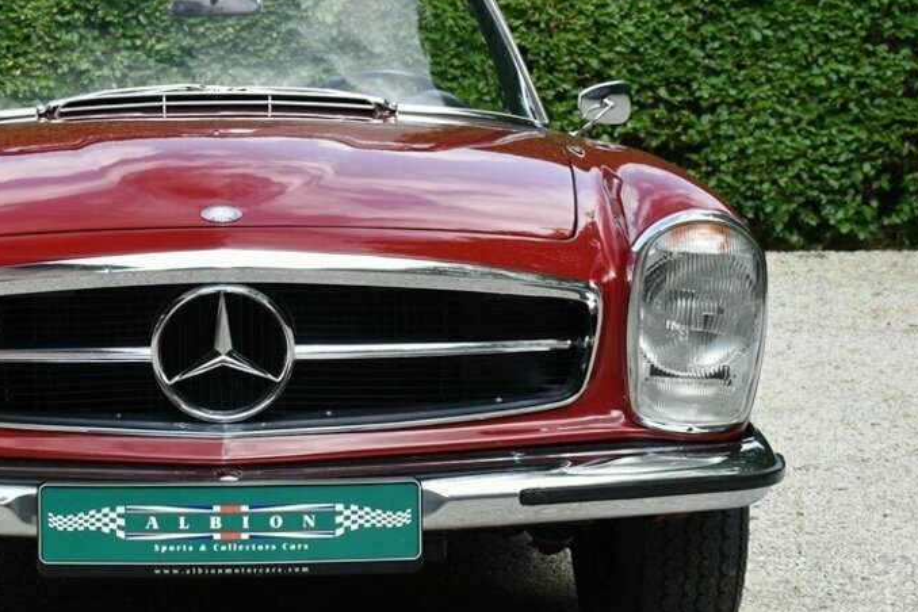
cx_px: 221
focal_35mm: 69
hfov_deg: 28.8
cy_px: 292
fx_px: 1759
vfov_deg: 19.7
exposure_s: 1/250
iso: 250
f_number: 5.6
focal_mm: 26
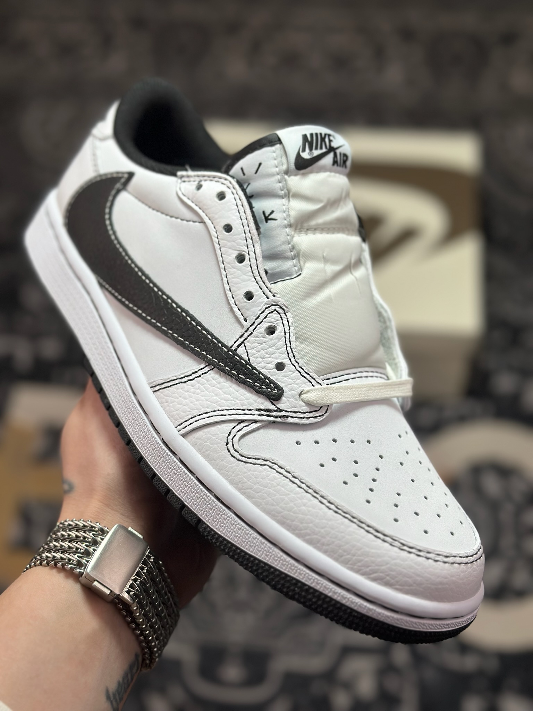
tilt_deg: -55.5
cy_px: 356
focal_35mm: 48
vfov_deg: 39.7
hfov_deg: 30.3
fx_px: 985
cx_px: 266
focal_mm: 6.86
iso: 80
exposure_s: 1/1953
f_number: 1.78
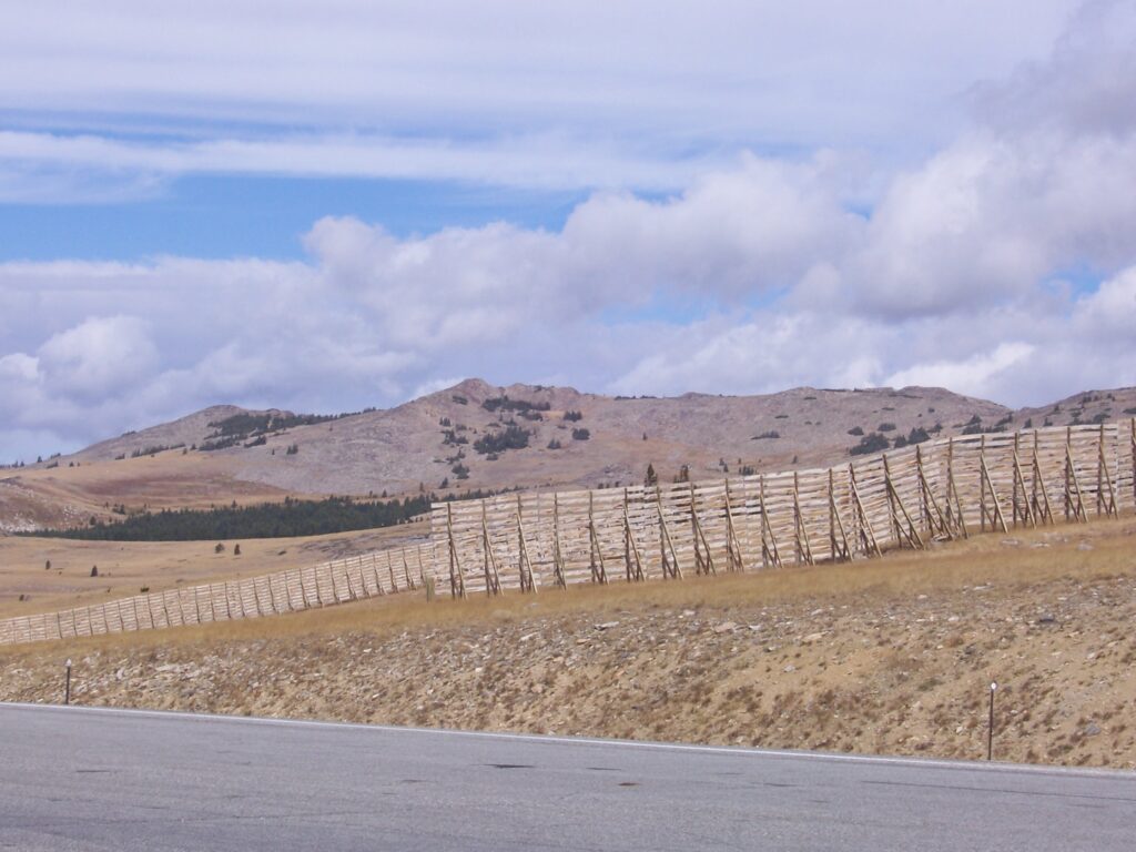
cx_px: 568
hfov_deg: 19.3
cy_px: 426
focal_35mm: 102
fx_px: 3347
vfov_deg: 14.5
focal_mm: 16.8
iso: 80
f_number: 9.5
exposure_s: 1/250
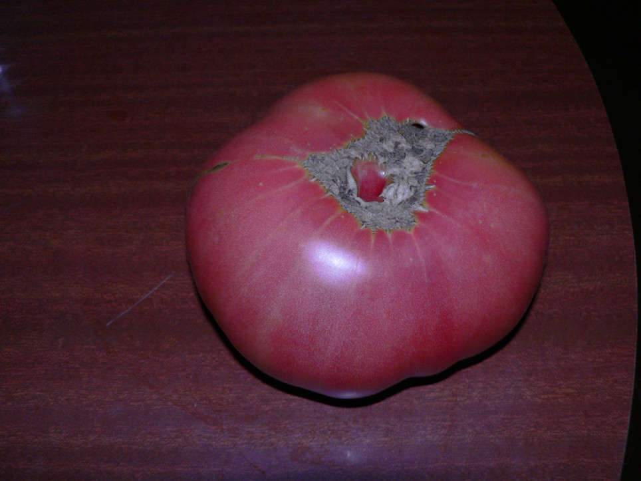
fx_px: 667
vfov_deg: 39.7
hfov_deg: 51.4
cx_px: 320
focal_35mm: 36
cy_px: 240
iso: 100
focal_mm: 6
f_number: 2.8
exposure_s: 1/60
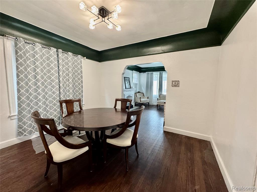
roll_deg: -0.8
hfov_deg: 102.1
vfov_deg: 85.7
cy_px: 96
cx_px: 128
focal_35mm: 14
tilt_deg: -5.8
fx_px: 104
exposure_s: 1/60
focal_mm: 2.22
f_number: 2.2
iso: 320
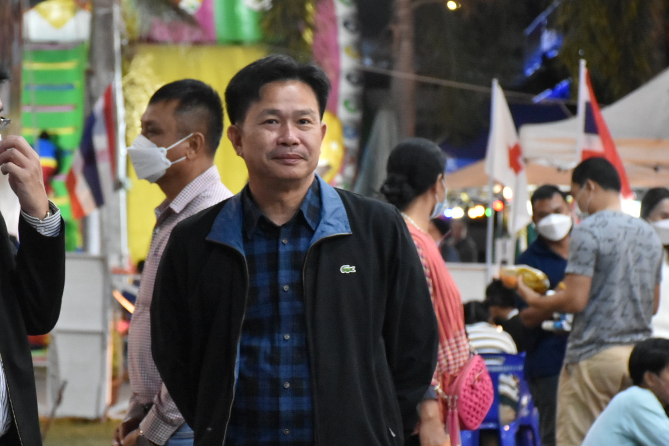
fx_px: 2973
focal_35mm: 160
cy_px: 277
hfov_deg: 12.8
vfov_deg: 8.6
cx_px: 232
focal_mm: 80
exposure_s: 1/125
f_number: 5.3
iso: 3200
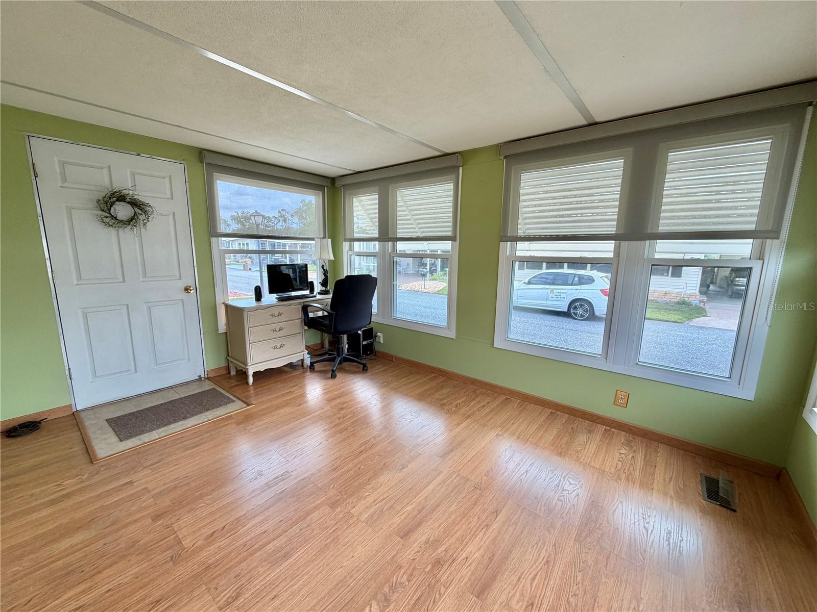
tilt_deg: -9.9
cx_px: 408
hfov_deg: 102.1
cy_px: 306
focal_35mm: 14
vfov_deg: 85.7
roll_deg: -0.7
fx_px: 330
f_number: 2.2
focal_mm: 2.22
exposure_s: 1/121
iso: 80
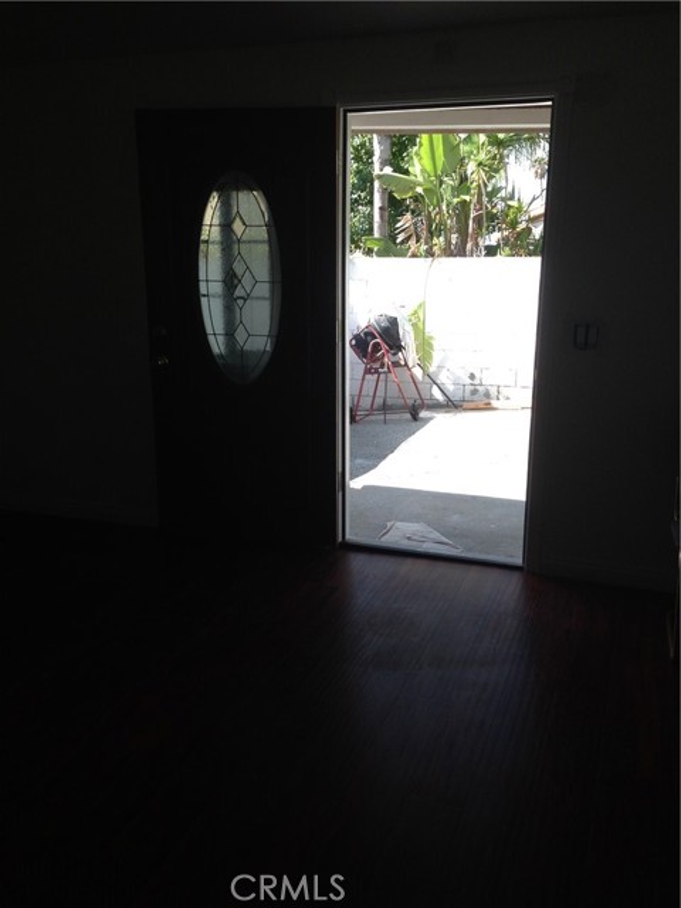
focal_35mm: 33
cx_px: 340
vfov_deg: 55.4
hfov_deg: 42.9
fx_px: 866
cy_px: 454
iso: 64
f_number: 2.4
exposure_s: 1/345
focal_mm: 4.12
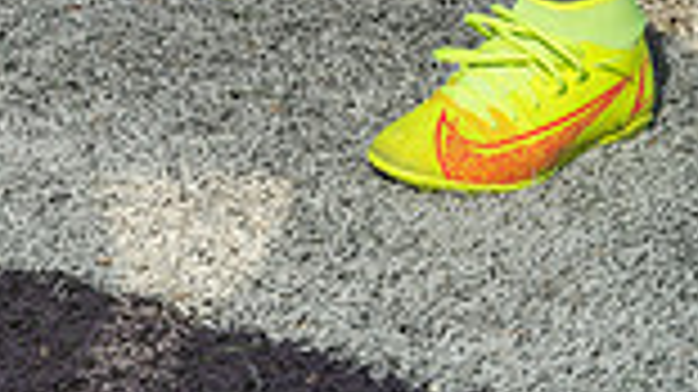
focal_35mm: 137
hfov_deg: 15.7
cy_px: -532
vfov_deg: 8.2
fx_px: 2534
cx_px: 405
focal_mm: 45
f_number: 4.5
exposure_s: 1/250
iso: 200
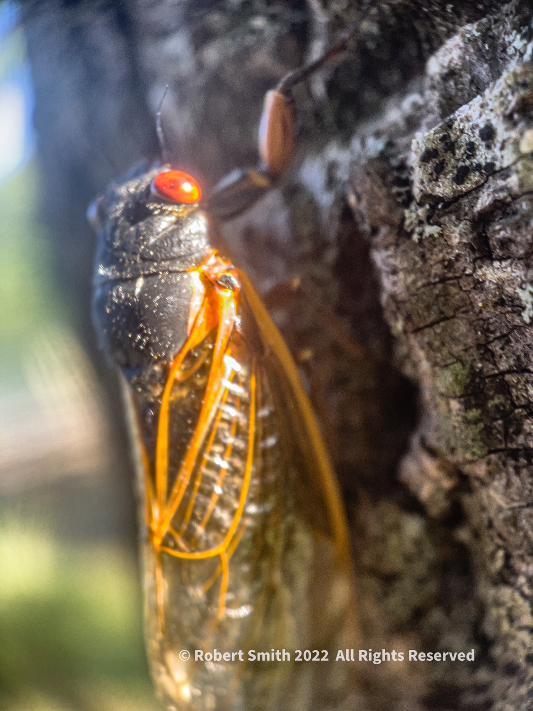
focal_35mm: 26
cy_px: 356
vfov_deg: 67.3
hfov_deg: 53.1
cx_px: 266
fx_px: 534
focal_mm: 5.1
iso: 40
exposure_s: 1/120
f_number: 1.6
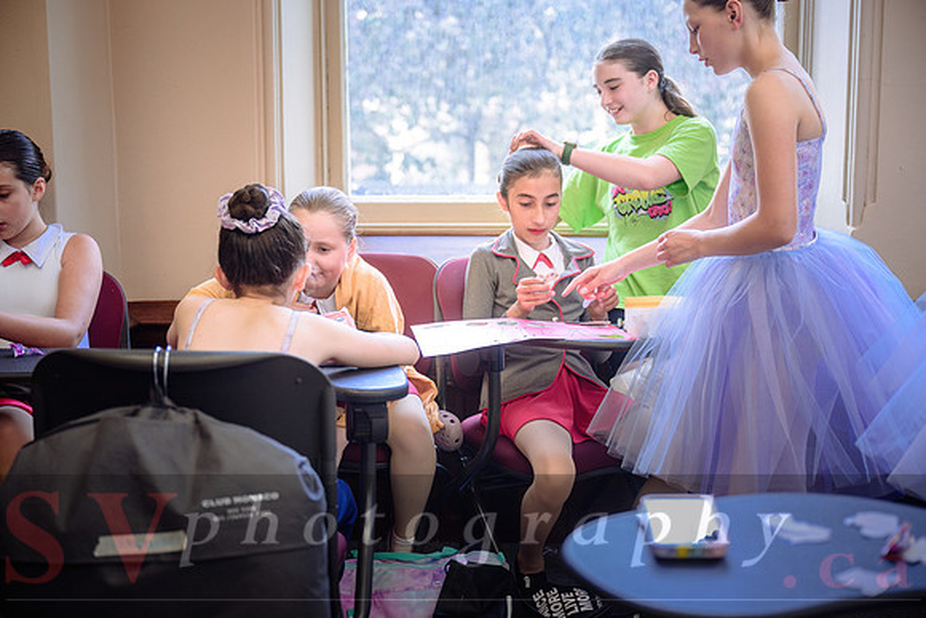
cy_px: 309
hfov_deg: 41.9
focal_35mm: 47
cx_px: 463
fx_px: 1209
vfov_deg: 28.7
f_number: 2.8
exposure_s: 1/200
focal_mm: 47
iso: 500
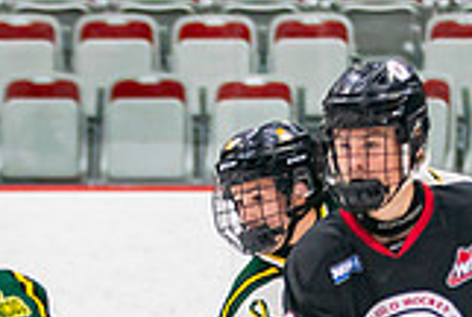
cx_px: 481
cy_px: 463
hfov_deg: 4.4
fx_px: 6187
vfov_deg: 2.9
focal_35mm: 471
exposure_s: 1/640
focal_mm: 95
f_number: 2.8
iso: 1000
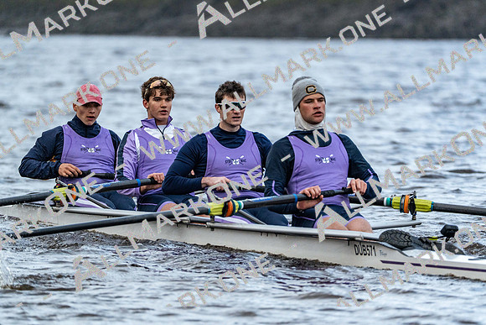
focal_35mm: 437
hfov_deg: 4.7
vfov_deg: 3.1
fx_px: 5901
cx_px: 243
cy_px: 162
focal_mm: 437
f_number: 6.3
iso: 4000
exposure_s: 1/1600
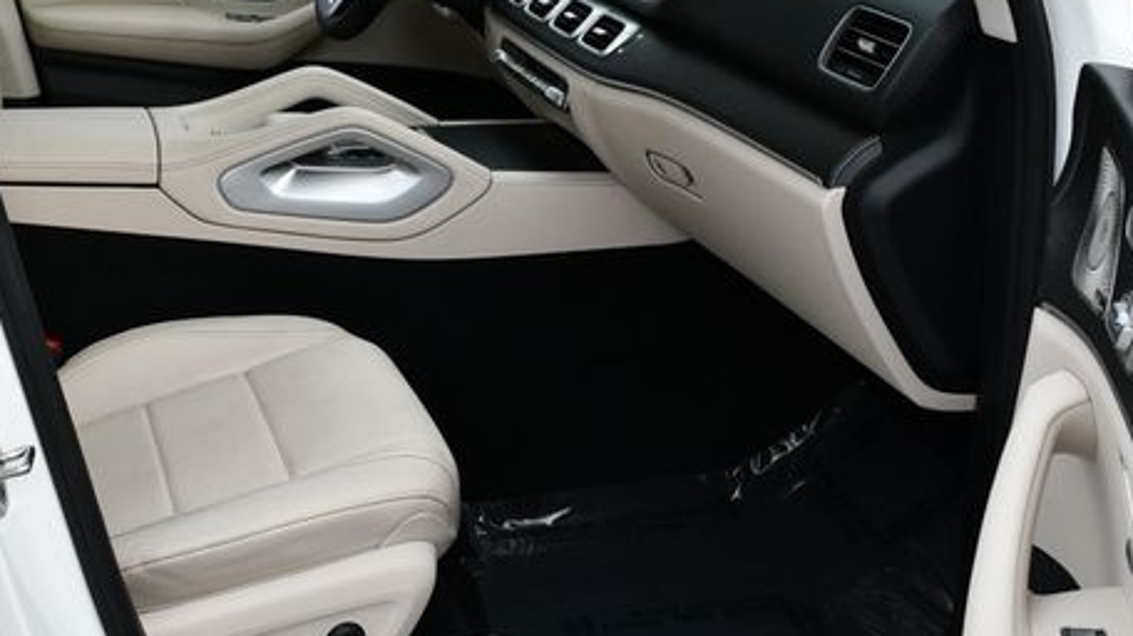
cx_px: 427
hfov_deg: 38.9
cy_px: 301
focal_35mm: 53
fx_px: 1592
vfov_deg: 22.6
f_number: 7.1
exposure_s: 1/250
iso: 200
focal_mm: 18
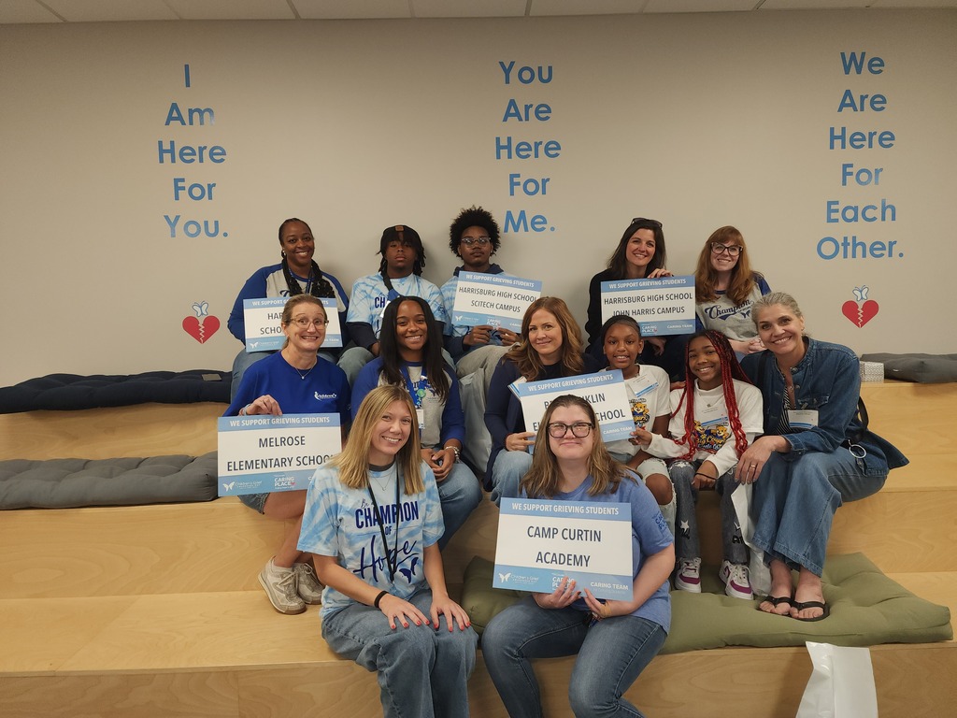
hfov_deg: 73.9
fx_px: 636
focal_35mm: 23
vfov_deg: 58.9
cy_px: 359
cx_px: 478
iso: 100
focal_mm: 6.4
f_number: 1.8
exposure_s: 1/40
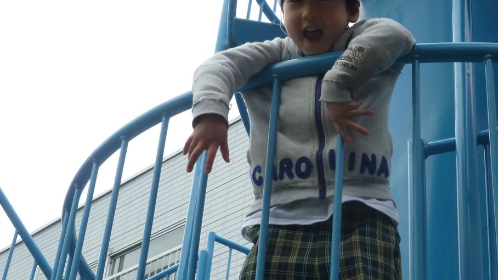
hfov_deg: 32.9
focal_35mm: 63
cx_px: 348
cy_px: 176
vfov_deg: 19.1
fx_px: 832
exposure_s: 1/320
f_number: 4
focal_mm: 7.2
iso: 80
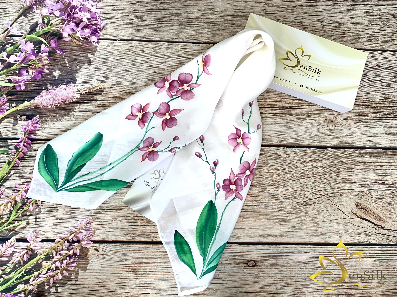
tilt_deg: -84.2
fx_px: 298
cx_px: 198
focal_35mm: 26
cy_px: 148
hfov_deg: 67.3
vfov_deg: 53.1
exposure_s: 1/100
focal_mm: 4.25
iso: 25
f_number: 1.8
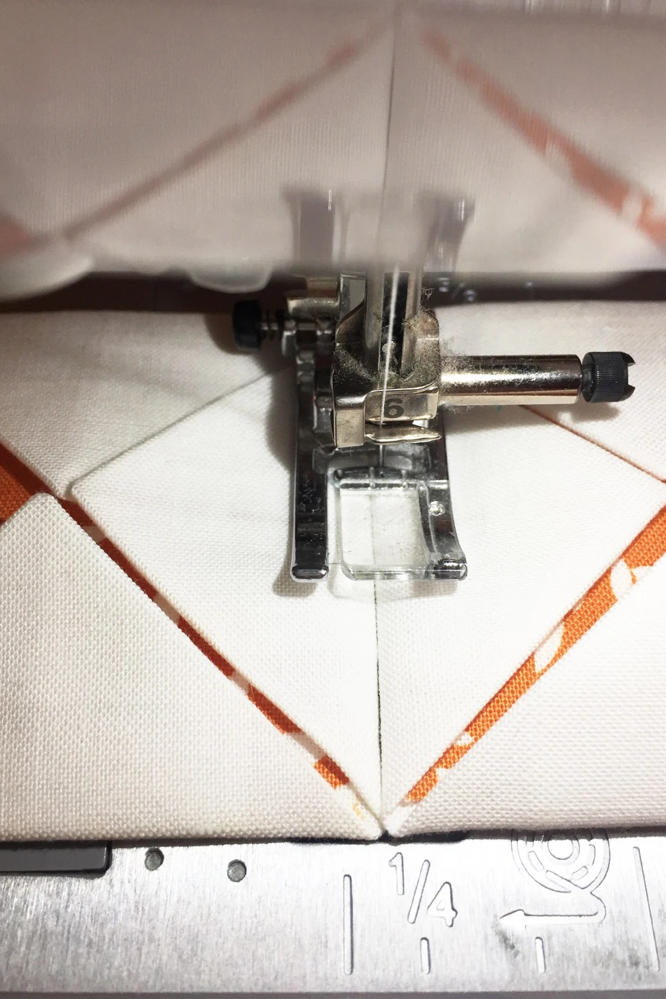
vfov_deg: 60.3
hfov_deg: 42.3
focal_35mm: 31
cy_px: 490
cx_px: 342
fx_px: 860
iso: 40
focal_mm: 4.2
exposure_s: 1/100
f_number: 2.2
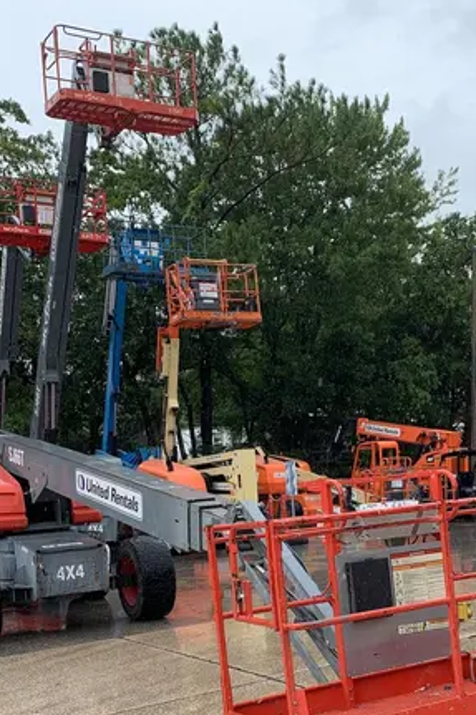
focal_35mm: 46
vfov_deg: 41.6
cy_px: 528
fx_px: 913
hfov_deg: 29.2
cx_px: 280
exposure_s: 1/903
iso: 25
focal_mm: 4.25
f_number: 1.8
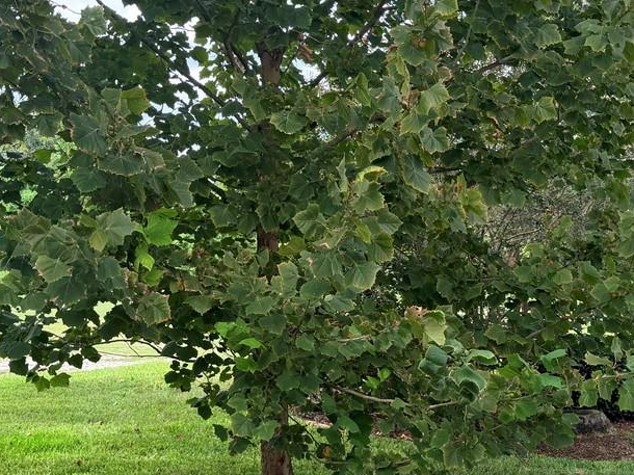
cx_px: 305
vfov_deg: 23.1
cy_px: 324
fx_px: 1153
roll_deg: -1.0
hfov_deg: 30.7
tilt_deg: -5.2
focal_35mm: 63
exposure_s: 1/1385
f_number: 1.78
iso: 100
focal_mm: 6.76
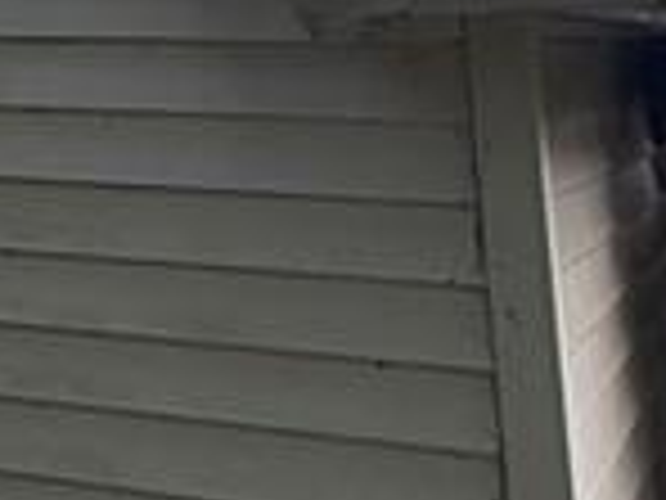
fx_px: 1866
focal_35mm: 97
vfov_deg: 13.8
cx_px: -410
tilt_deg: +10.6
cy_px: -365
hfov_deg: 17.6
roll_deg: +0.0
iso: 50
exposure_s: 1/291
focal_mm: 2.22
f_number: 2.2
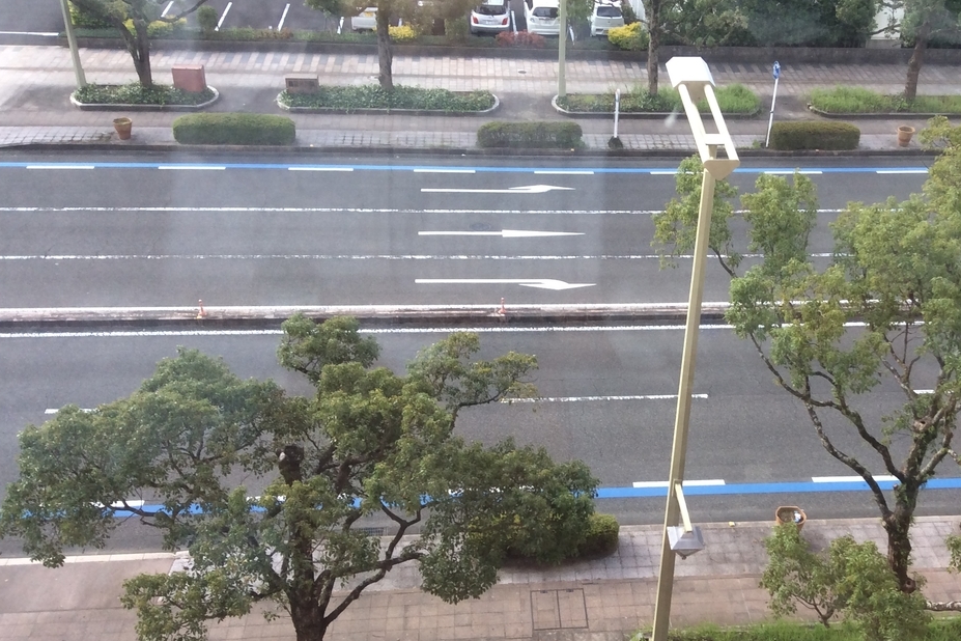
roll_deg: -3.9
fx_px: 1148
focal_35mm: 43
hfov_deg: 44.9
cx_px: 619
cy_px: 373
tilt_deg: -33.0
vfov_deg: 31.1
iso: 32
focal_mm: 3.3
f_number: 2.4
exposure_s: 1/140
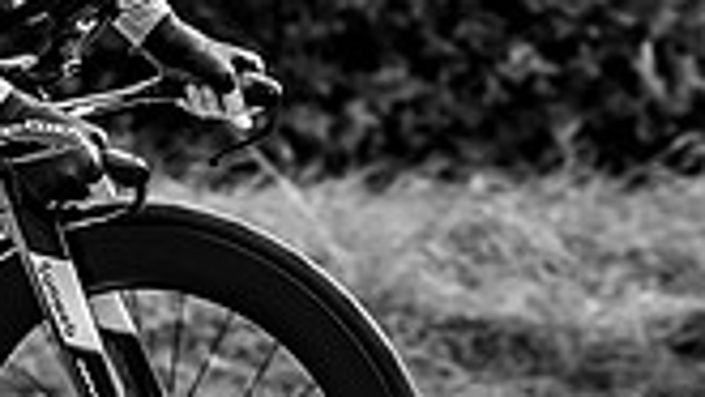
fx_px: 7949
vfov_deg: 2.9
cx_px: -73
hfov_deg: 5.1
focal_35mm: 425
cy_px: -80
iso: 160
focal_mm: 84
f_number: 4
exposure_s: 1/1000
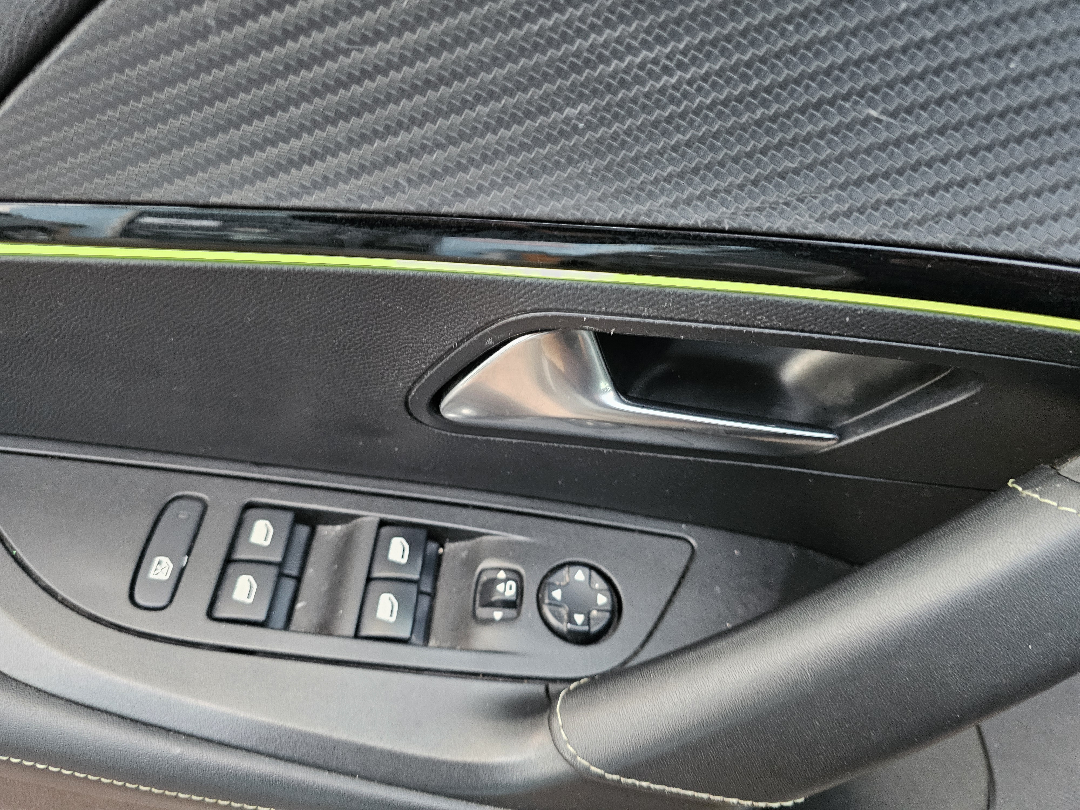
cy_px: 405
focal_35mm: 23
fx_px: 718
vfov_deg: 58.9
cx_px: 540
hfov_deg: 73.9
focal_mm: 6.3
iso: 500
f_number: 1.7
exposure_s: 1/25
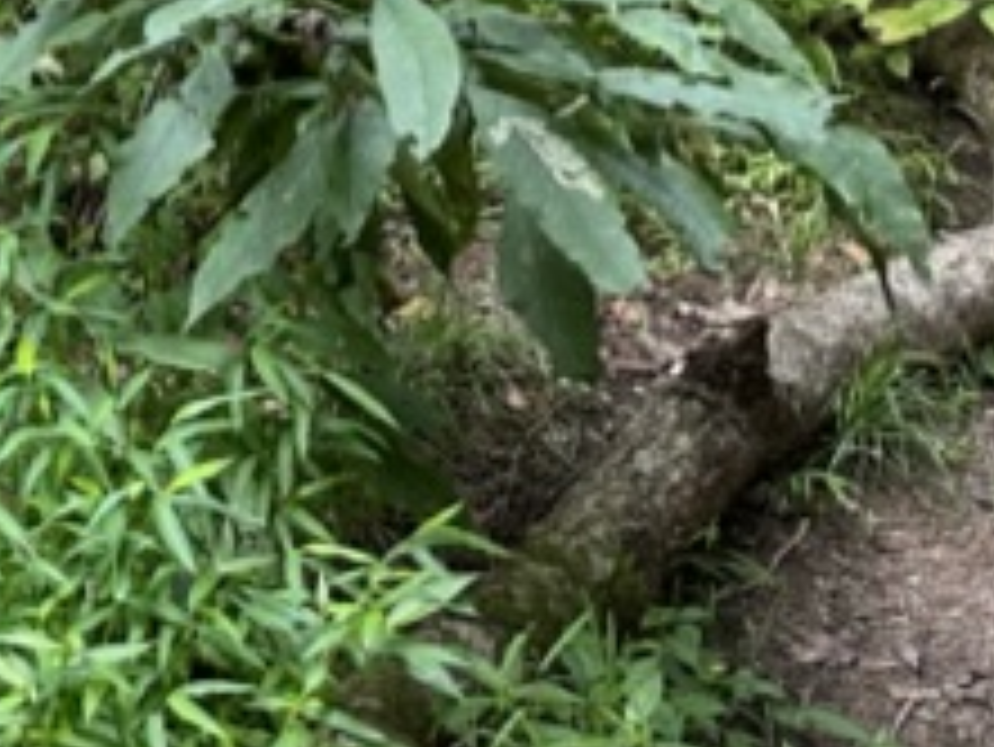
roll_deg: -2.9
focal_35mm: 111
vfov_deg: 11.9
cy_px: -745
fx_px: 3189
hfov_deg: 14.6
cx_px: -1007
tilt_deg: -2.6
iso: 80
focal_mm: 6.86
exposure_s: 1/121
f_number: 1.78
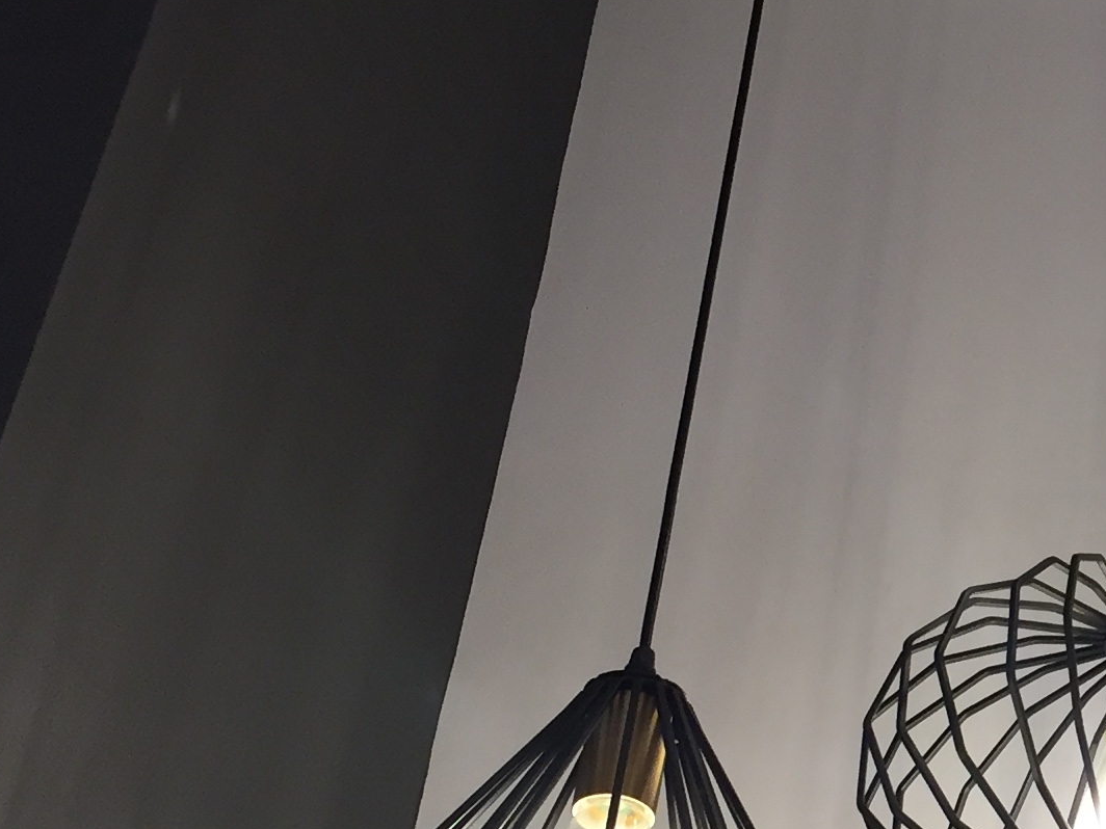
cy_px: 492
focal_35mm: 89
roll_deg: -0.9
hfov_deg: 20.2
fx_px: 2844
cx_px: 1417
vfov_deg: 16.6
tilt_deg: +38.9
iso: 32
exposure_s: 1/33
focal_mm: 4.15
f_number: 2.2
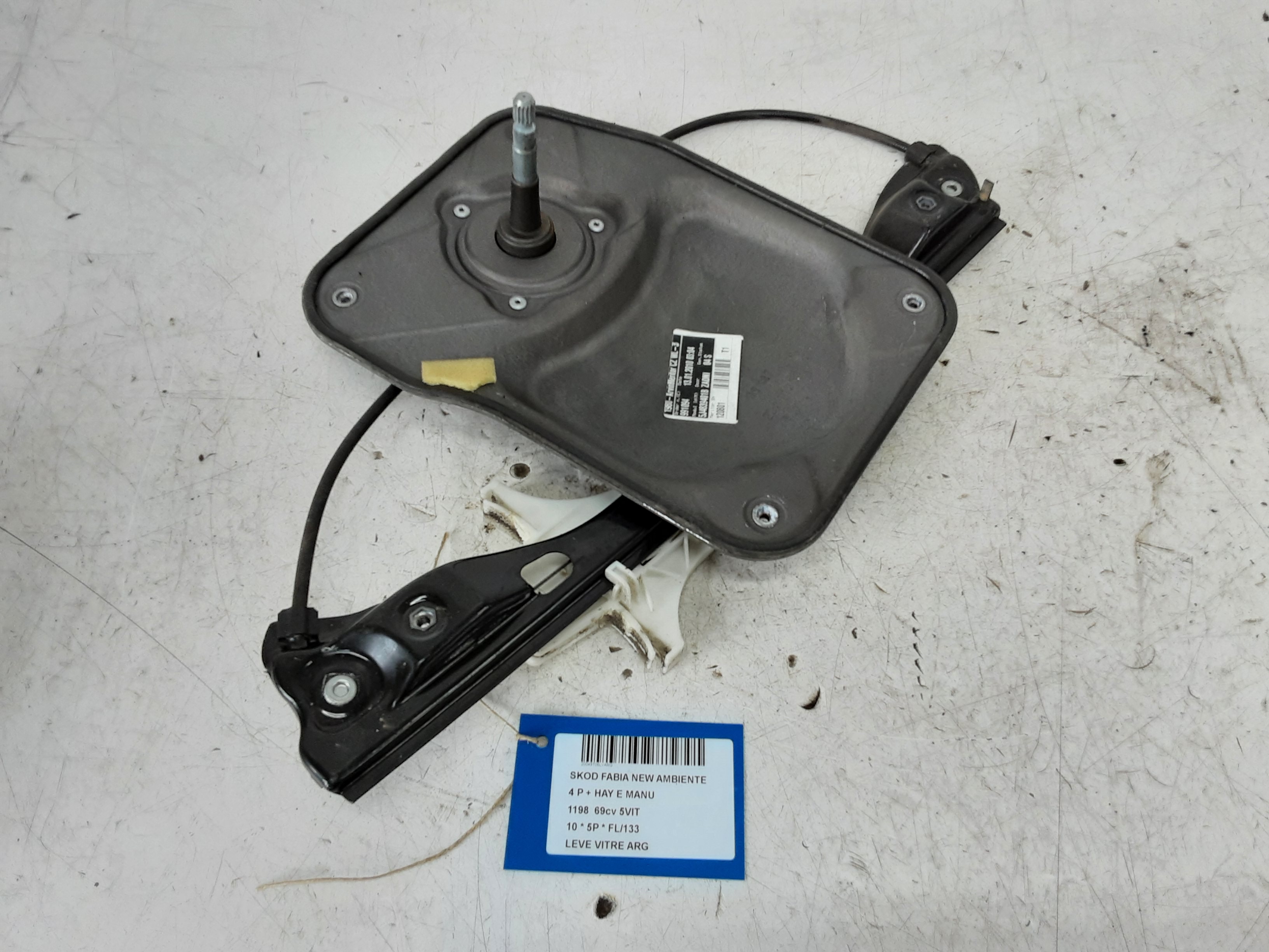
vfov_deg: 51.4
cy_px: 476
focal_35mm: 27
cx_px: 634
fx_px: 990
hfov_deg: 65.3
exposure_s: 1/50
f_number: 1.9
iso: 64
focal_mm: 2.91
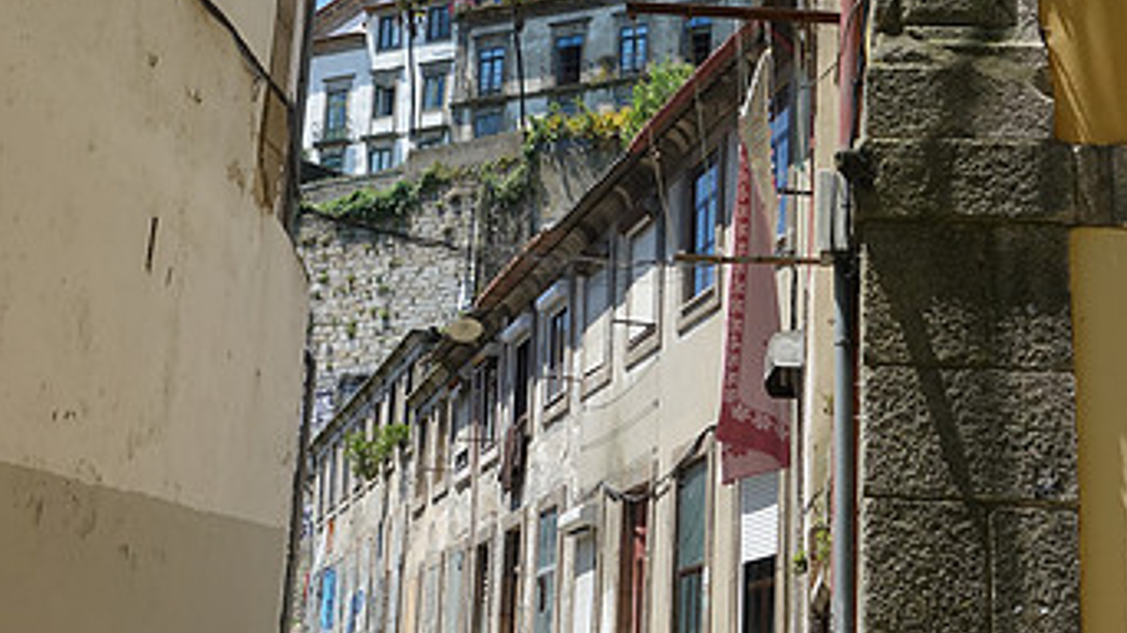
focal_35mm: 64
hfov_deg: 32.8
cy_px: 145
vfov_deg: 18.6
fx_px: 1912
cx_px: 568
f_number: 5.6
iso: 125
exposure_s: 1/320
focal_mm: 13.34
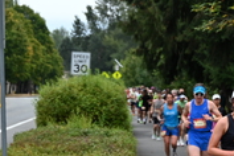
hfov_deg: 9.2
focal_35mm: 217
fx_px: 1410
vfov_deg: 6.3
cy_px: 149
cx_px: 350
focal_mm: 70
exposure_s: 1/125
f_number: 6
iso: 450
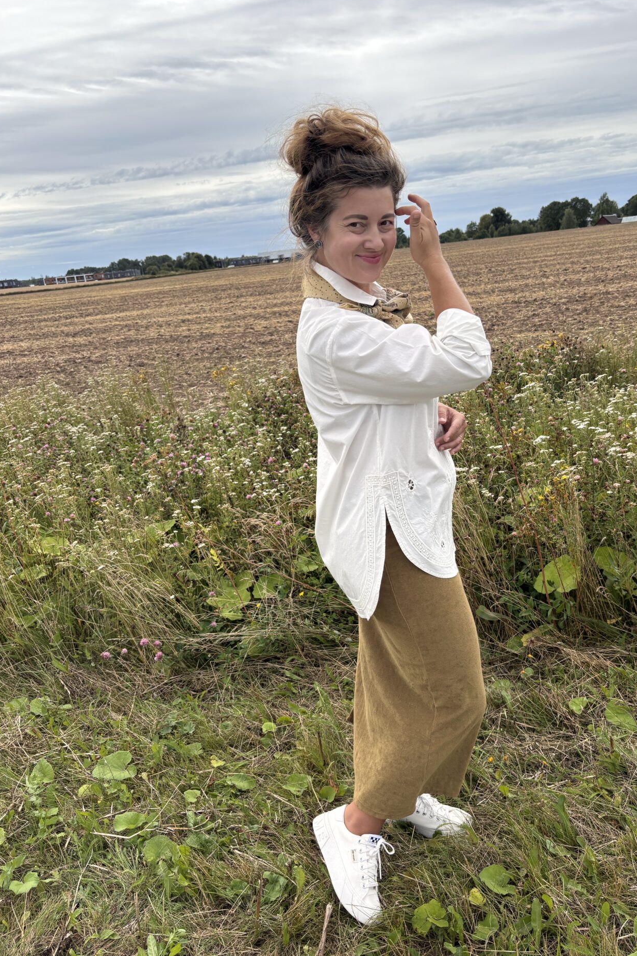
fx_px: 743
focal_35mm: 28
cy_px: 463
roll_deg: +6.0
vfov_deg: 65.5
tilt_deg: -15.6
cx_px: 360
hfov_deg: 46.3
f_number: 1.6
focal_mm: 5.96
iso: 50
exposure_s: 1/2451
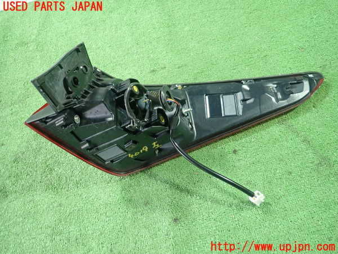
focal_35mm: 25
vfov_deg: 54.9
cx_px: 169
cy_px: 127
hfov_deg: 69.4
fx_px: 244
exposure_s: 1/30
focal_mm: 4.5
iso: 320
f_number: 2
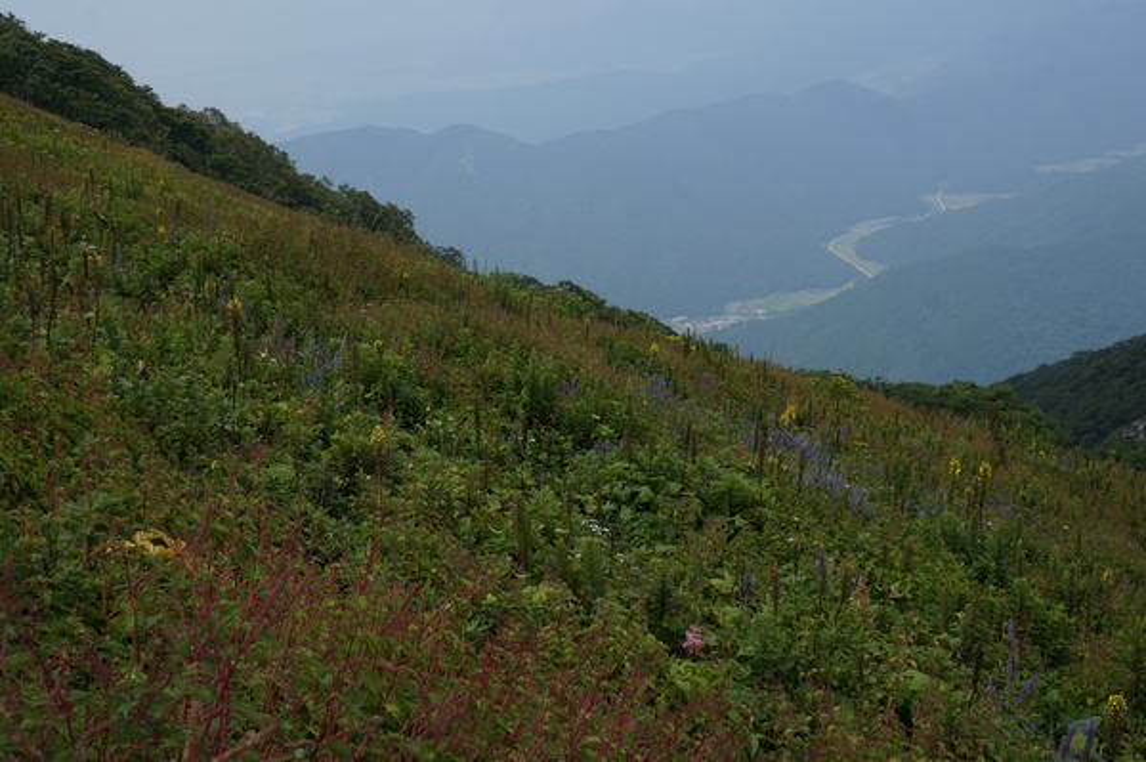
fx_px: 1431
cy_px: 381
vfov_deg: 29.8
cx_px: 573
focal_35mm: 45
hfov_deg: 43.6
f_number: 9
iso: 100
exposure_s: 1/200
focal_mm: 30
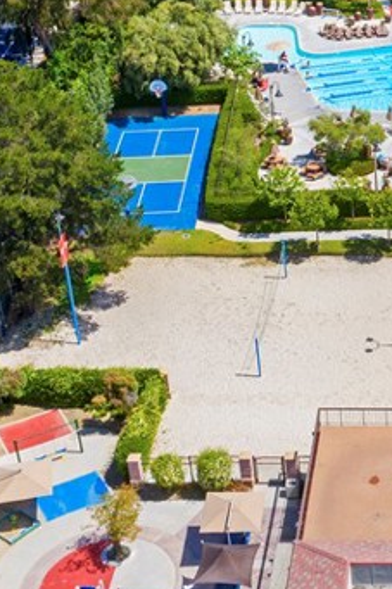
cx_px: 458
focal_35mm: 84
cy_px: 193
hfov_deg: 15.7
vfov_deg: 24.1
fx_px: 1373
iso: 100
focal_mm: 10.26
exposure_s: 1/200
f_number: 8
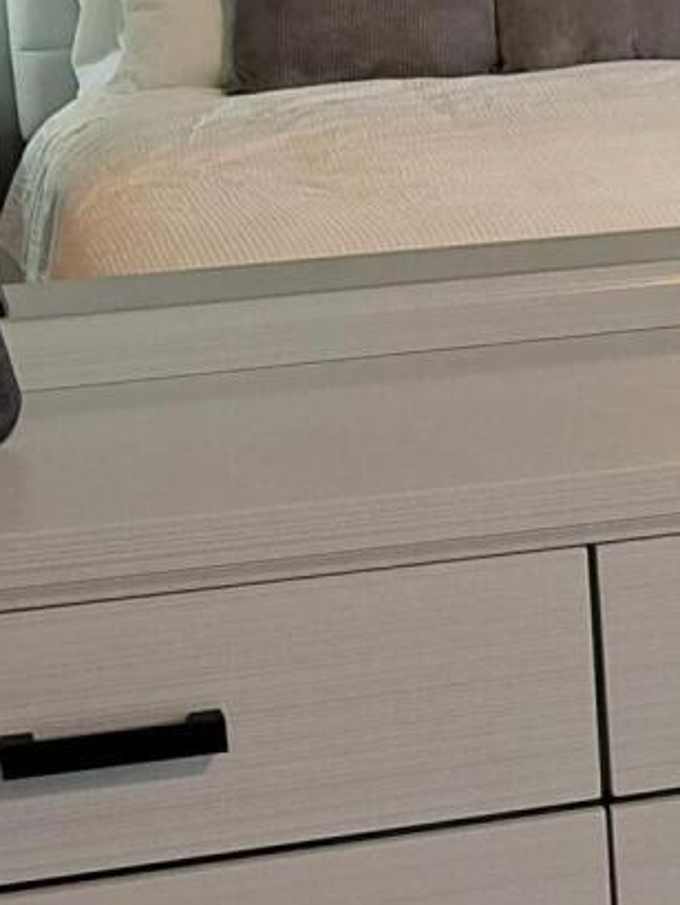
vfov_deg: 16.8
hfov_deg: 12.0
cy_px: 505
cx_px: 1046
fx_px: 3061
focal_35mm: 117
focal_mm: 5.23
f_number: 1.8
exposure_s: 1/60
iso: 100
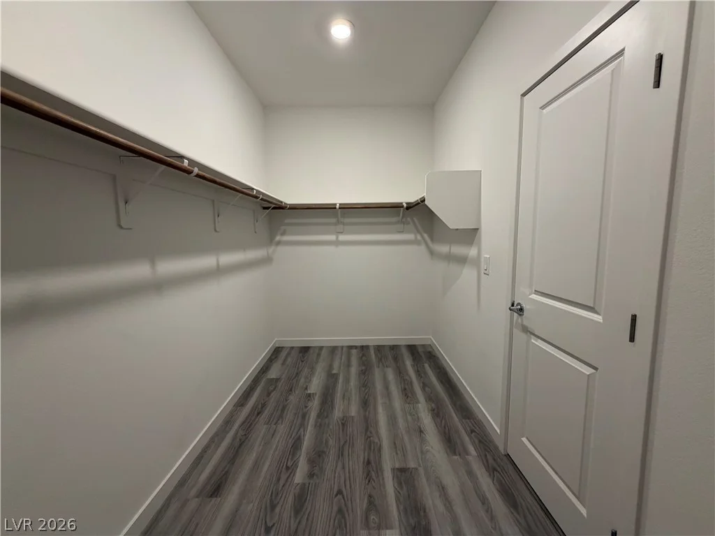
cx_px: 358
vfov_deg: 85.7
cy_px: 268
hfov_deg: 102.1
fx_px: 289
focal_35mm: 14
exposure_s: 1/120
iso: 320
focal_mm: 2.22
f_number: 2.2
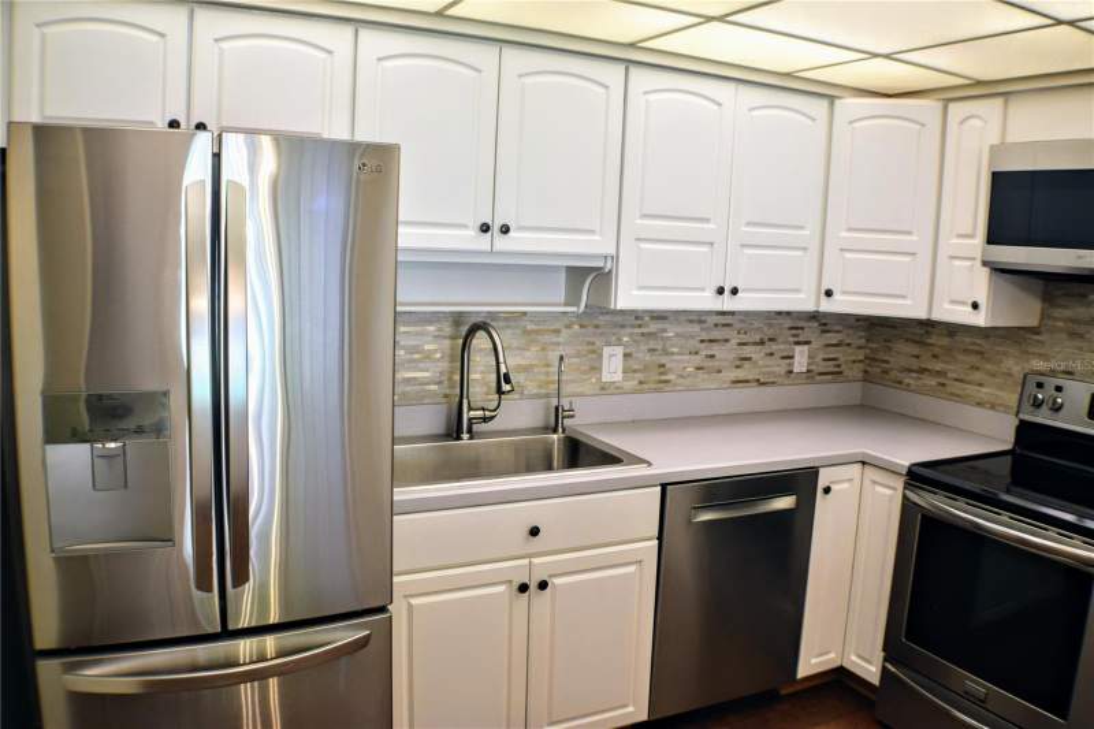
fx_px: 1139
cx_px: 547
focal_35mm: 38
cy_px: 364
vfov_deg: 35.5
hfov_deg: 51.3
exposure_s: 1/80
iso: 400
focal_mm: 25
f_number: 4.5
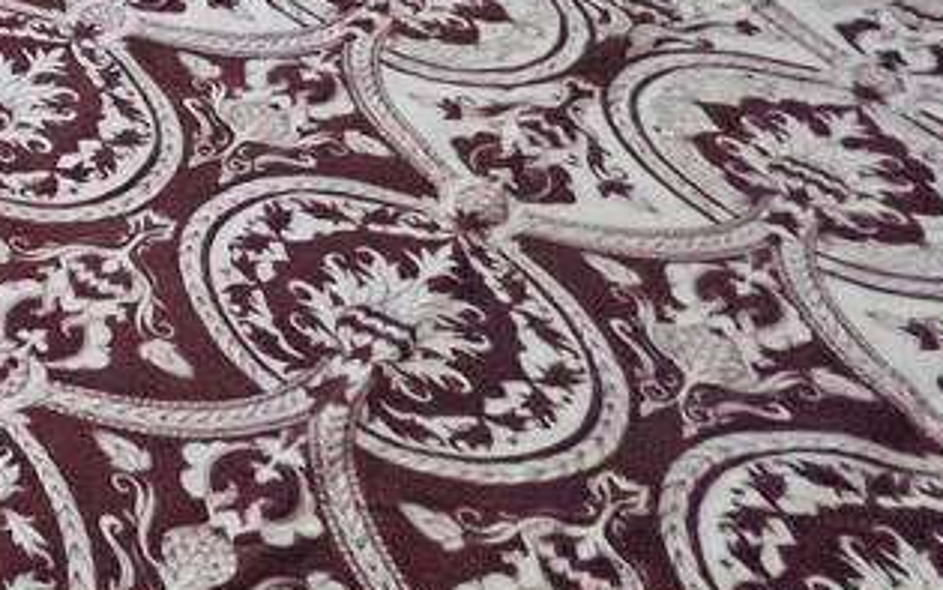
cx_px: -880
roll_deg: -1.0
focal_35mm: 63
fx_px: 1619
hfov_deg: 19.9
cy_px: -961
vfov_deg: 13.1
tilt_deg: -5.6
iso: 125
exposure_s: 1/60
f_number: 1.8
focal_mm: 1.57
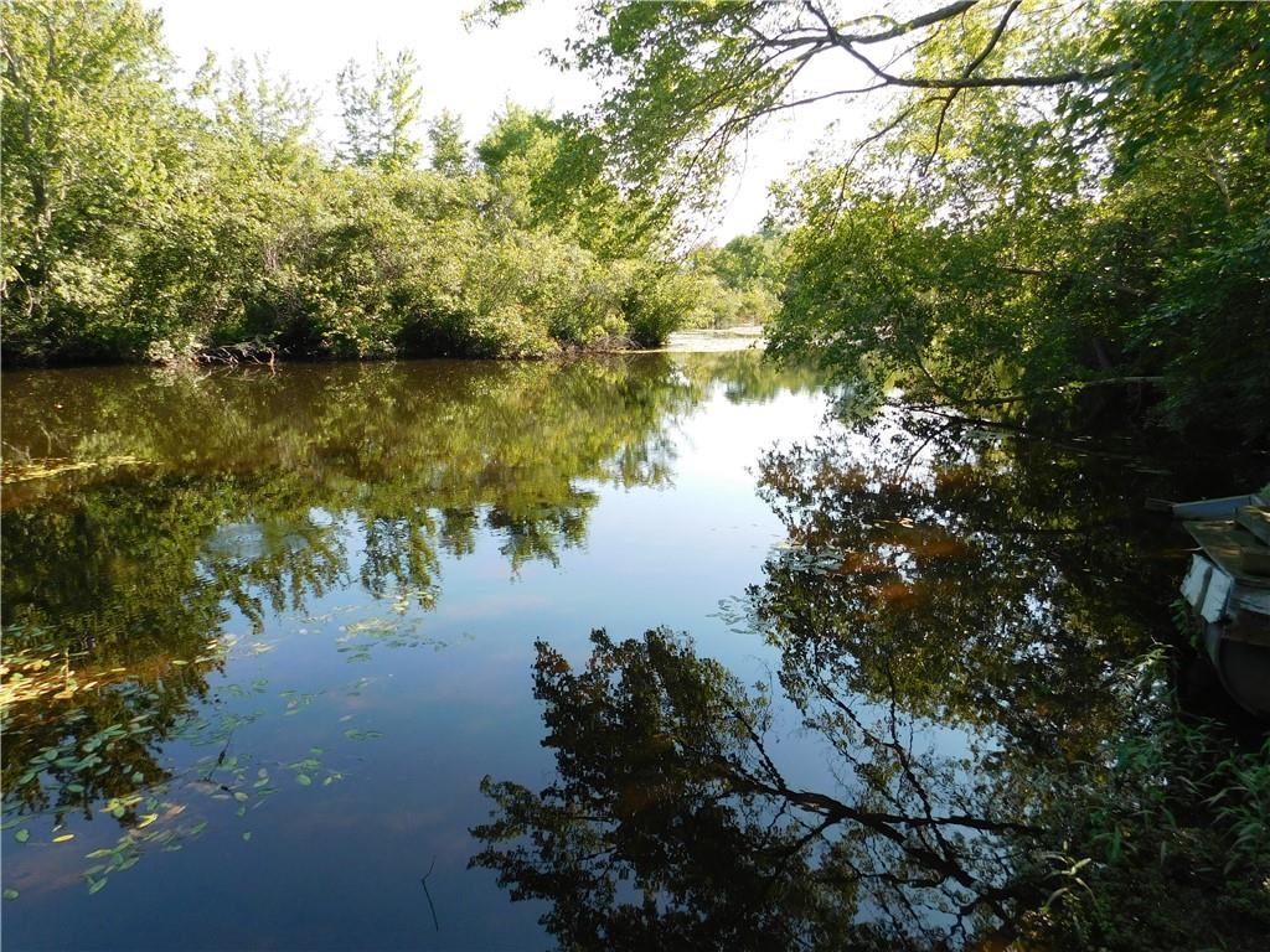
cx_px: 635
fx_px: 844
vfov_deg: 58.9
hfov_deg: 73.9
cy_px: 476
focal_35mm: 23
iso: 125
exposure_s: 1/320
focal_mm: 4
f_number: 3
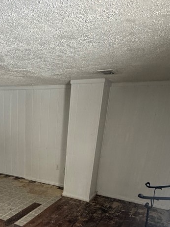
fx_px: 203
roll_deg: -1.1
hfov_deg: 44.3
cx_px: 48
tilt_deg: -20.1
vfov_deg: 53.4
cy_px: 190
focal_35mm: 31
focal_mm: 2.22
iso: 320
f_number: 2.2
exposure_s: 1/77
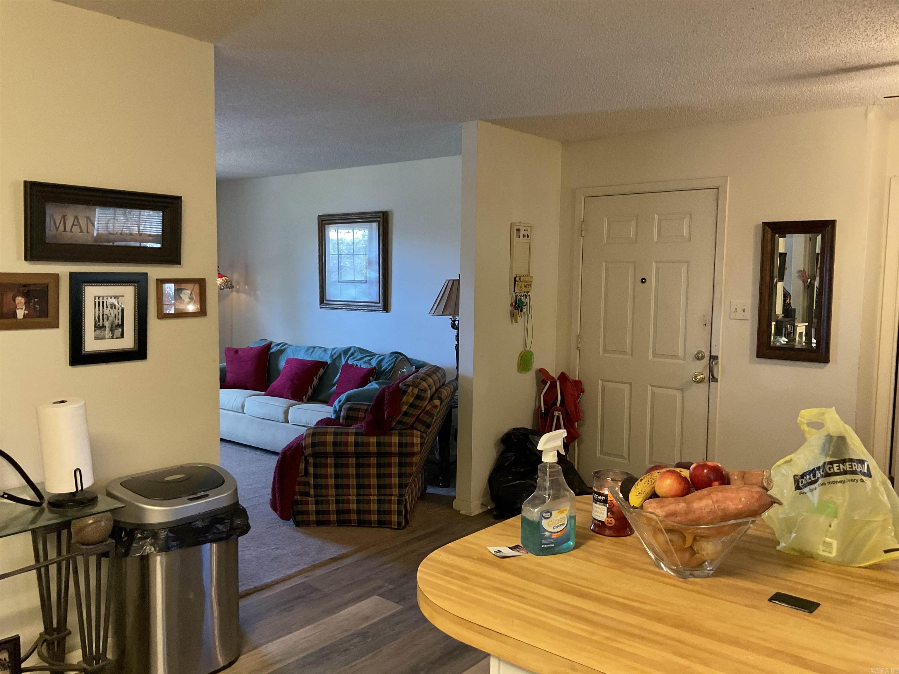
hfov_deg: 61.7
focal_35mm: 29
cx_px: 450
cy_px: 337
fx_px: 753
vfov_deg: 48.2
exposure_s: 1/60
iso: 200
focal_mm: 3
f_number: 1.8
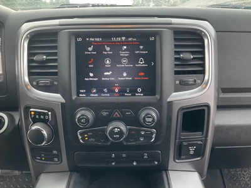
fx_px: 210
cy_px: 94
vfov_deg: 48.2
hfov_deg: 61.7
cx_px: 126
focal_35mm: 29
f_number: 1.8
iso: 125
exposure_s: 1/60
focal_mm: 3
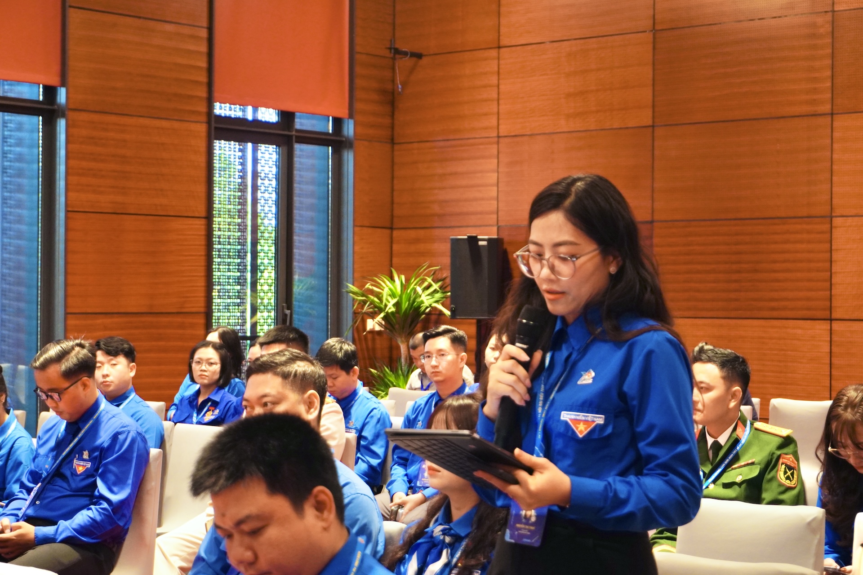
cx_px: 432
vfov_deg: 18.2
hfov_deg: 27.0
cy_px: 288
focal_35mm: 75
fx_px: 1798
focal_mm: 50
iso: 1600
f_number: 5.6
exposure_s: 1/60
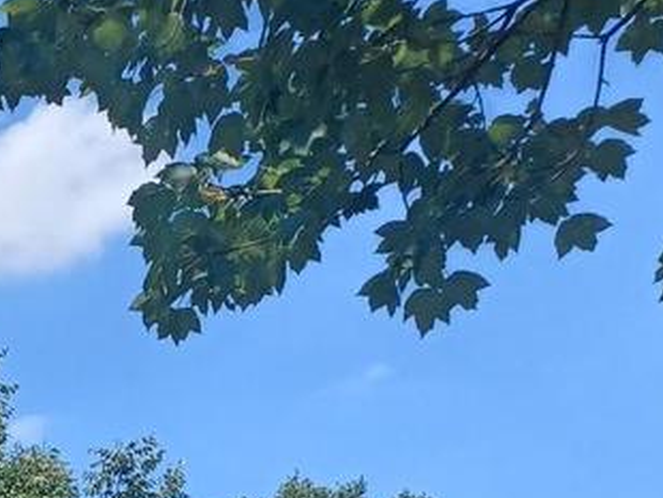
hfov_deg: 14.0
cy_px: 962
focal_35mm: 116
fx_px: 2223
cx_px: -699
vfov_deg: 11.6
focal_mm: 4.6
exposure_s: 1/415
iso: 32
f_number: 1.8
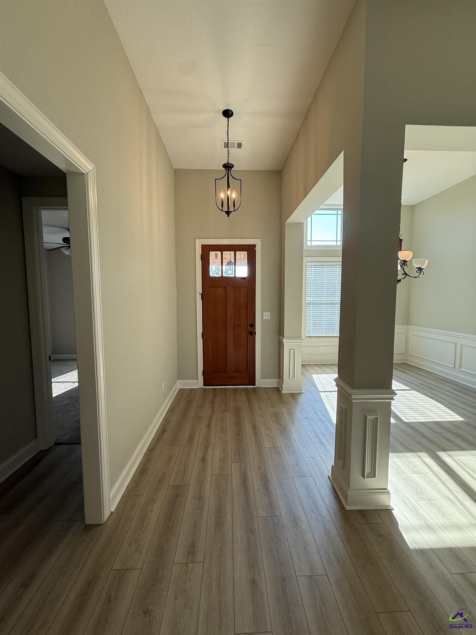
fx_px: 257
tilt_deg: -4.2
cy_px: 318
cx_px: 238
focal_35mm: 14
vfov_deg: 102.1
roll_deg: -0.7
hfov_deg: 85.7
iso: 64
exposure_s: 1/138
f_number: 2.2
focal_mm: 2.22
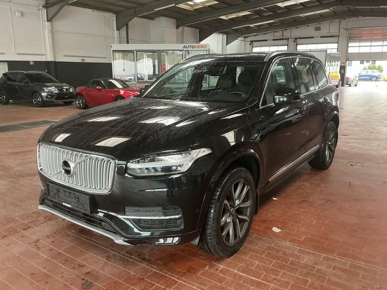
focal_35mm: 28
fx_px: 313
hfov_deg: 63.4
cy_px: 145
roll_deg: -0.5
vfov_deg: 49.7
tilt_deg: -11.6
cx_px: 194
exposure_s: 1/60
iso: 160
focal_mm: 3
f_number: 1.8
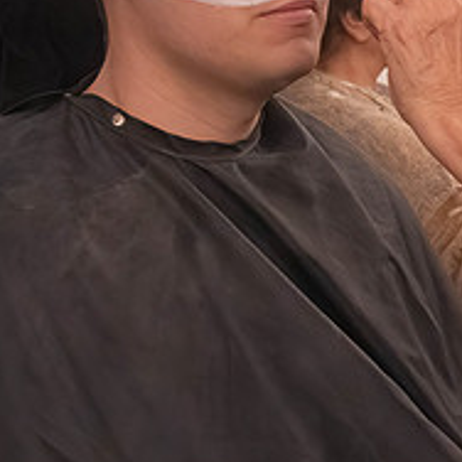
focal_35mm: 184
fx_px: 2778
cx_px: 550
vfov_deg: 9.4
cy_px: 6
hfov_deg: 9.4
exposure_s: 1/500
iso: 16000
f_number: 11
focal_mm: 70
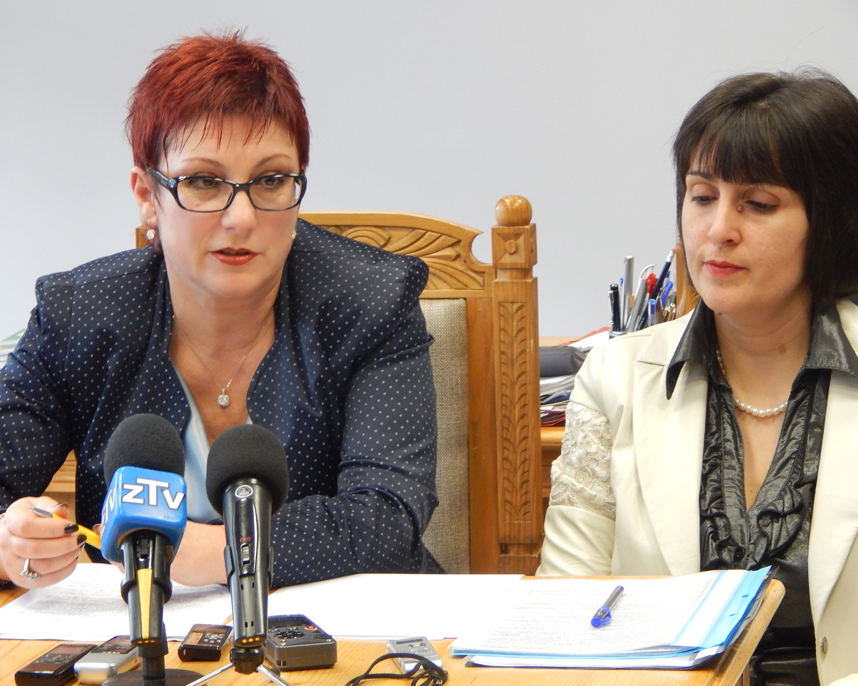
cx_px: 431
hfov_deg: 14.1
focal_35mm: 137
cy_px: 343
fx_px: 3479
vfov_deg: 11.3
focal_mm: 23.4
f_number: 4.8
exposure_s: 1/25
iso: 400
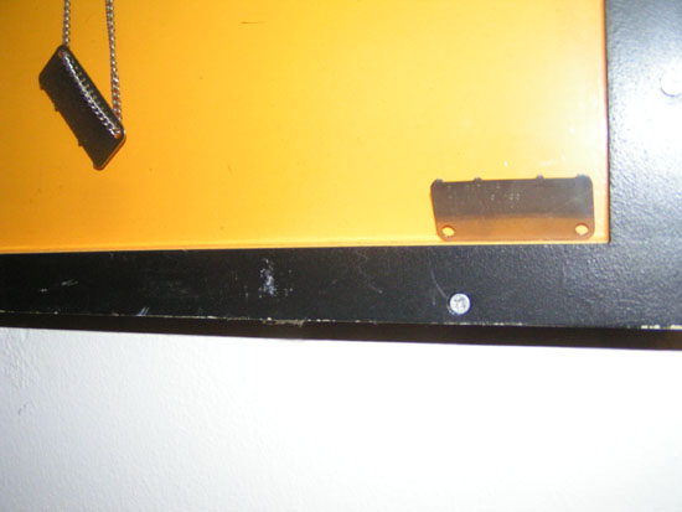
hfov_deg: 49.0
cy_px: 256
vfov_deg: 37.7
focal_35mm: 38
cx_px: 341
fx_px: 749
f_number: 2.8
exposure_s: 1/40
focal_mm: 5.8
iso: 200
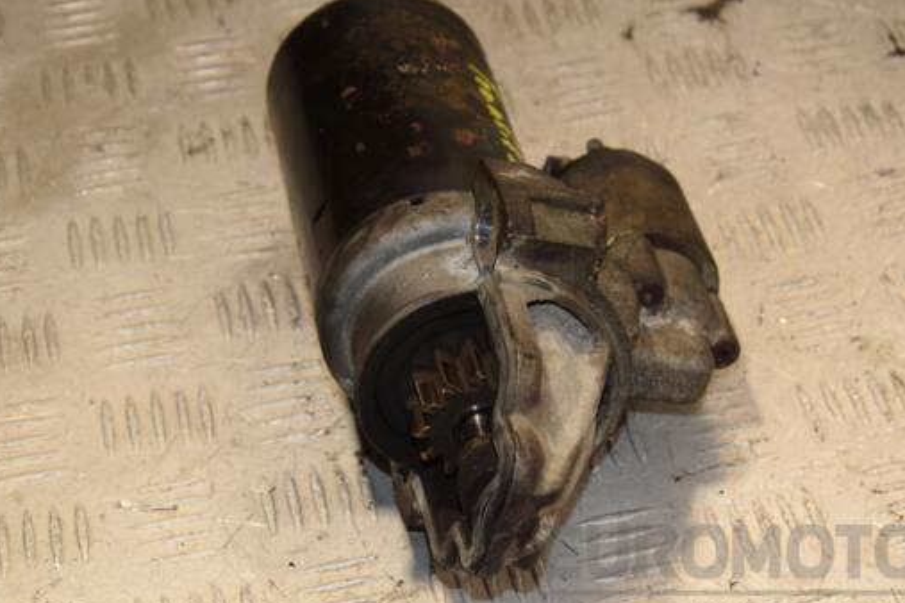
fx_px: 2589
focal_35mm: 103
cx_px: 512
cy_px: 314
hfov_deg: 19.8
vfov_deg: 13.3
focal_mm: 58
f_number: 8
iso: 800
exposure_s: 1/200
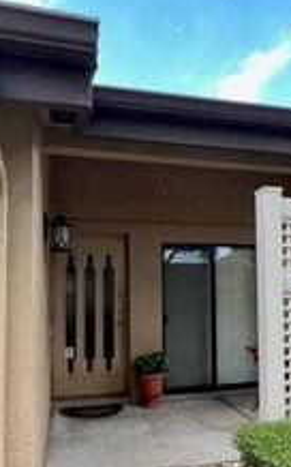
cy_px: 281
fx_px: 343
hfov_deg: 46.0
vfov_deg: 67.7
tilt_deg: +1.6
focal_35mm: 27
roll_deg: +0.1
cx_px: 147
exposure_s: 1/118
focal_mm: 1.57
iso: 32
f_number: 1.8
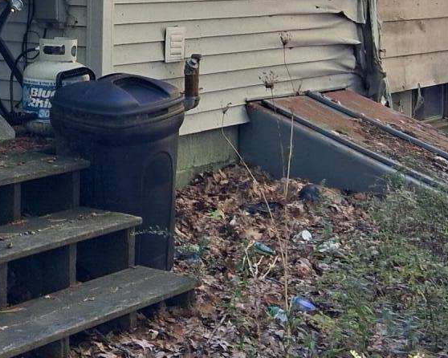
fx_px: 1206
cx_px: -31
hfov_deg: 20.2
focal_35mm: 91
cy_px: -16
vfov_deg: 16.5
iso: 40
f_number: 1.8
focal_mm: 3.98
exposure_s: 1/120
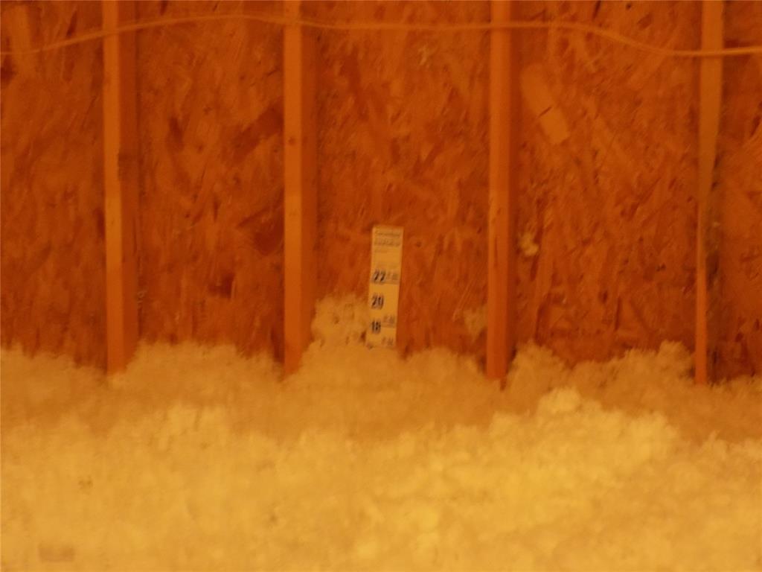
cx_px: 381
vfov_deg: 24.8
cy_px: 286
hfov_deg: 32.7
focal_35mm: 59
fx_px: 1299
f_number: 4
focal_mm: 10.5
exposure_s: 1/1.3
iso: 400
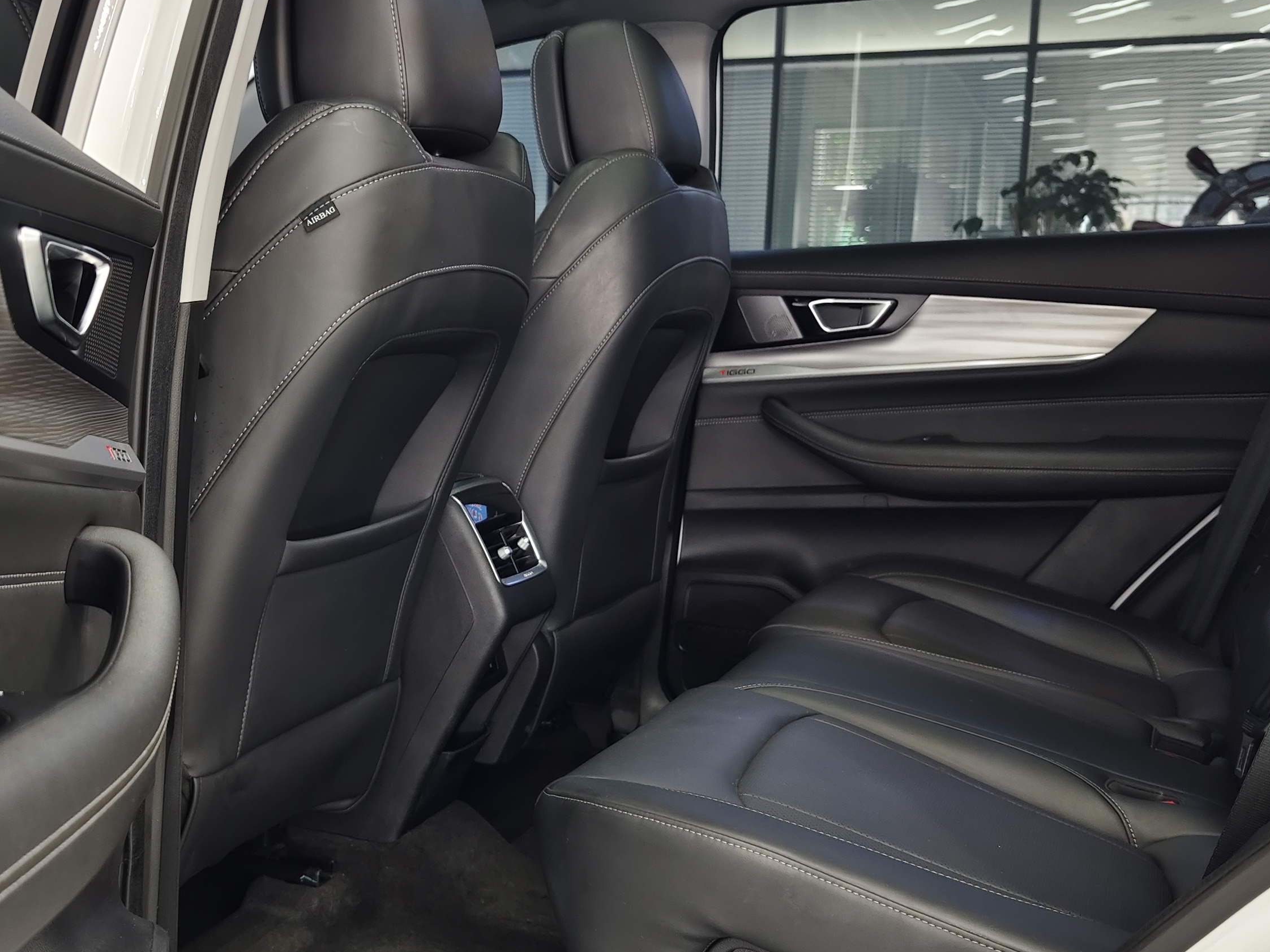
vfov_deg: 34.3
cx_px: 380
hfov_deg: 43.9
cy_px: 502
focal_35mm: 42
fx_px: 1541
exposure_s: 1/33.3
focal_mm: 8.67
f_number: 1.75
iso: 692
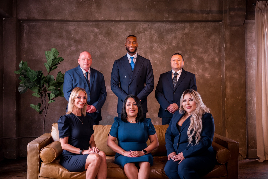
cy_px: 90
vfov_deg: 31.1
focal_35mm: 43
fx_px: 320
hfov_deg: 45.5
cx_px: 134
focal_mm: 43
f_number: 2.8
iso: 500
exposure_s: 1/320
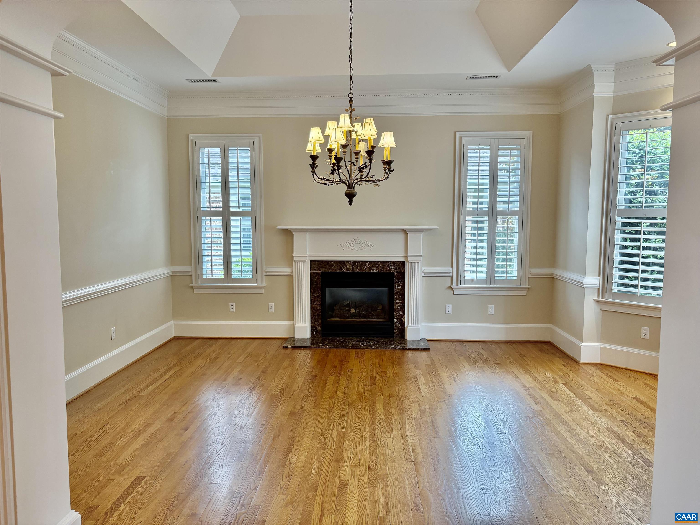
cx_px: 350
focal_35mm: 26
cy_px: 262
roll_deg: +0.4
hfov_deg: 67.3
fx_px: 526
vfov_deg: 53.1
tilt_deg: -4.4
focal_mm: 5.96
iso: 125
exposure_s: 1/181
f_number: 1.6
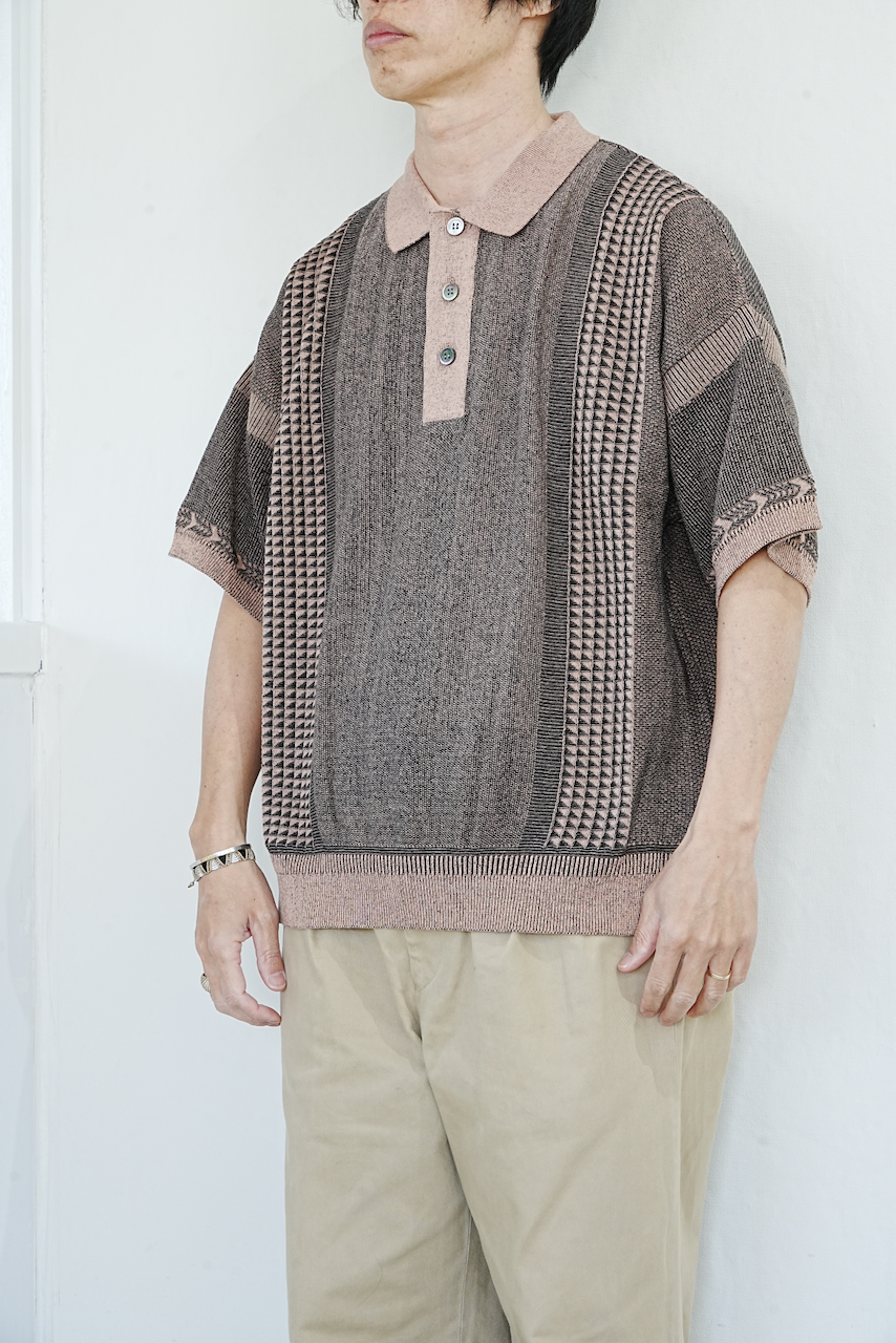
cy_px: 672
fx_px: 3059
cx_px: 448
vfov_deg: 24.8
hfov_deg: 16.7
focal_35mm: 82
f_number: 11
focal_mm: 82
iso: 1600
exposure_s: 1/40
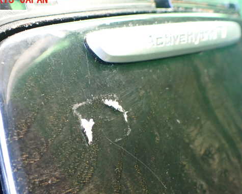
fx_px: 265
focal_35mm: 37
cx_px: 108
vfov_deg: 40.1
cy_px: 108
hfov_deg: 49.0
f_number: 2.3
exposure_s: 1/60
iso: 800
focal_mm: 5.4
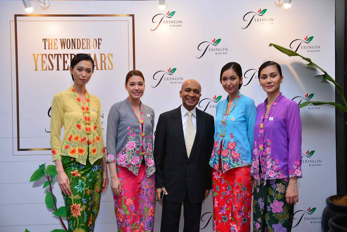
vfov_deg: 35.0
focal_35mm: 38
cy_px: 116
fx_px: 366
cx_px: 174
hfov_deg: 50.7
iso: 800
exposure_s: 1/125
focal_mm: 38
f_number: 3.5
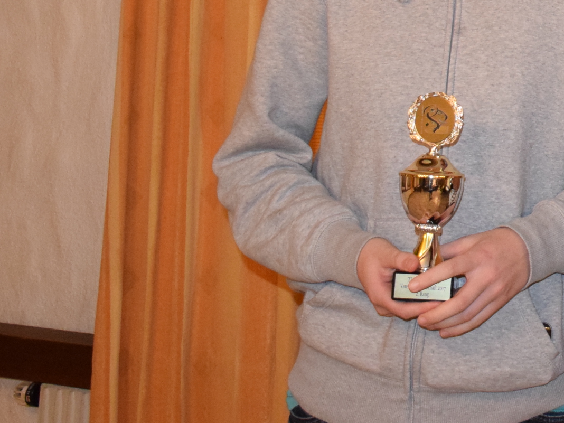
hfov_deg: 20.1
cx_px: 747
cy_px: -98
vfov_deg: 15.9
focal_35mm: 89
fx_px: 1450
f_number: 3.5
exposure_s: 1/60
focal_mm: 22
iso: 3200
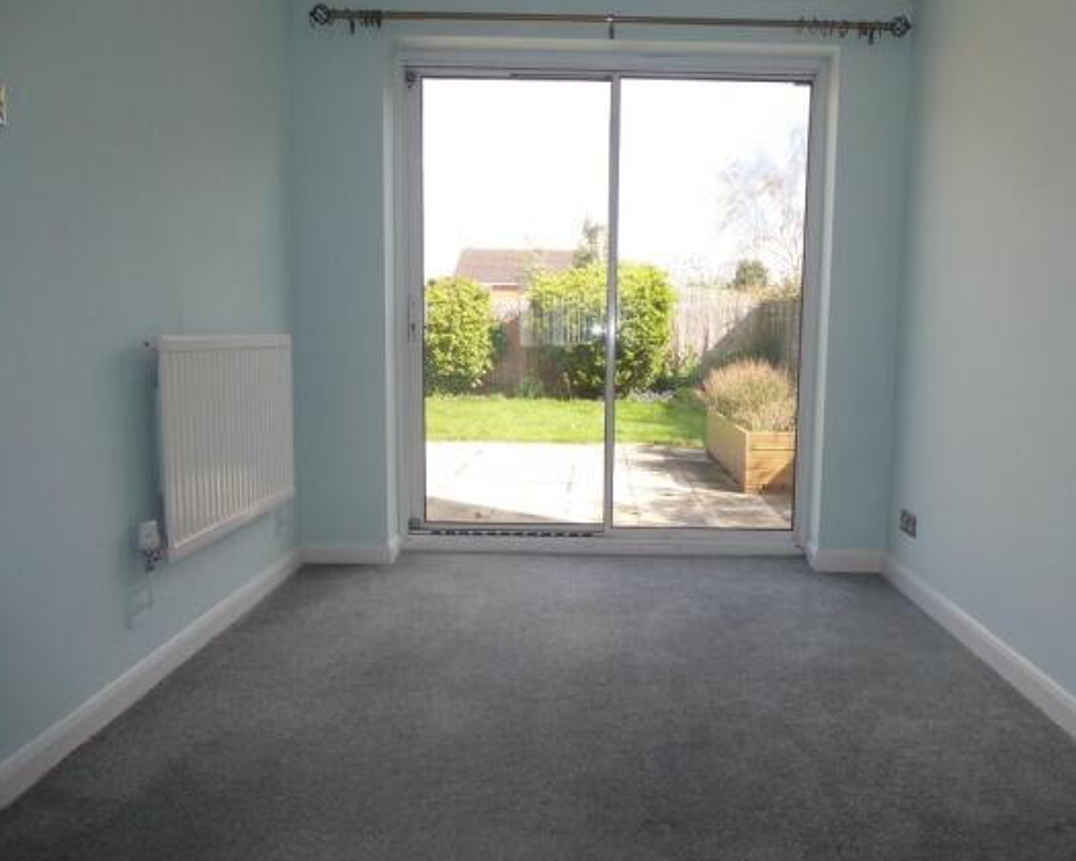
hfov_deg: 65.9
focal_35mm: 26
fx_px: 828
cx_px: 595
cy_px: 438
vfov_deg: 54.9
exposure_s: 1/250
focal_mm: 4.3
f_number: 3.3
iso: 100
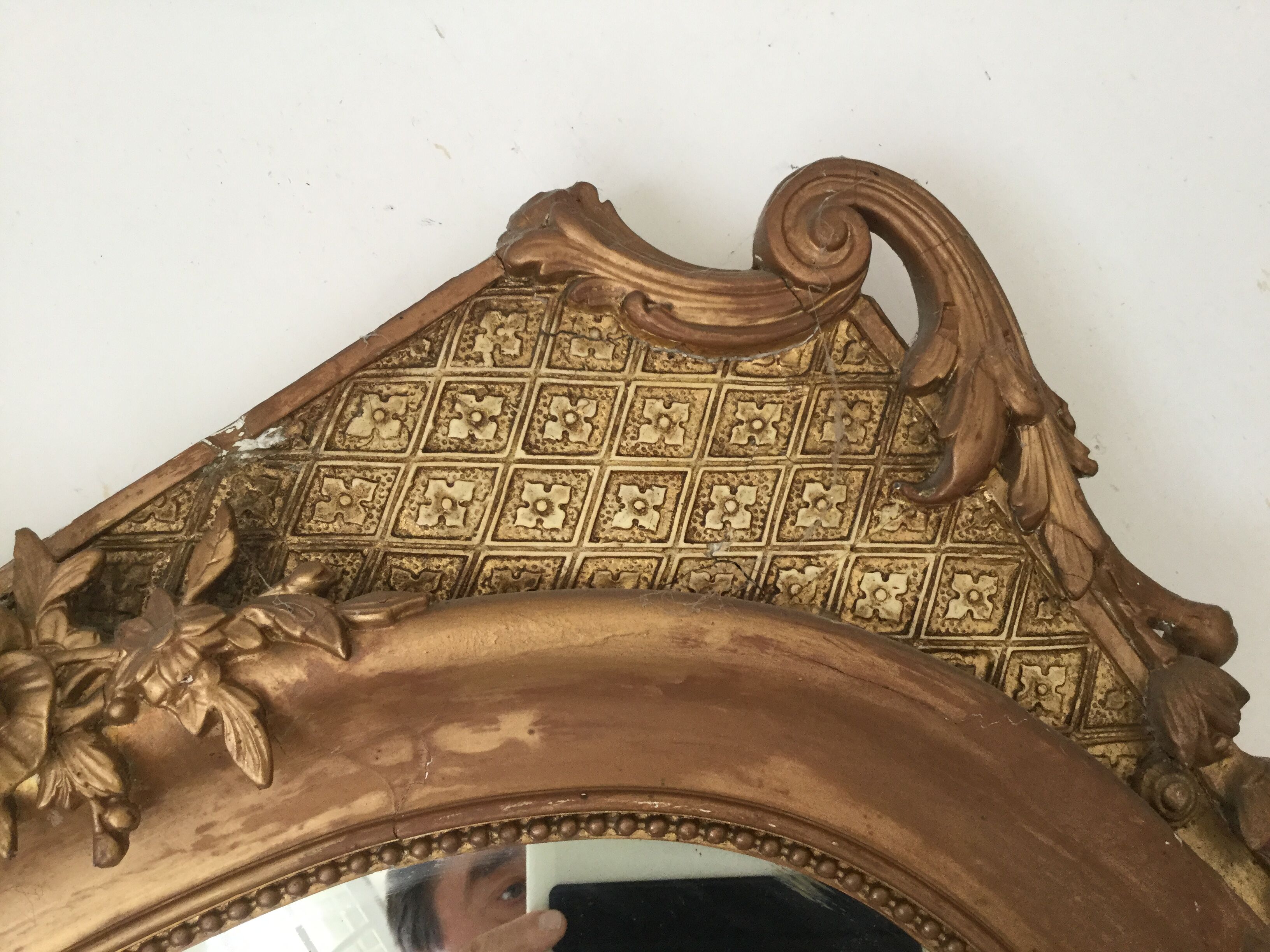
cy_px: 476
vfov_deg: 45.4
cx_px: 635
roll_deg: +34.1
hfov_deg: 58.4
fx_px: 1137
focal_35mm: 31
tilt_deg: +1.2
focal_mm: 3.3
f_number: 2.4
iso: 50
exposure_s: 1/33
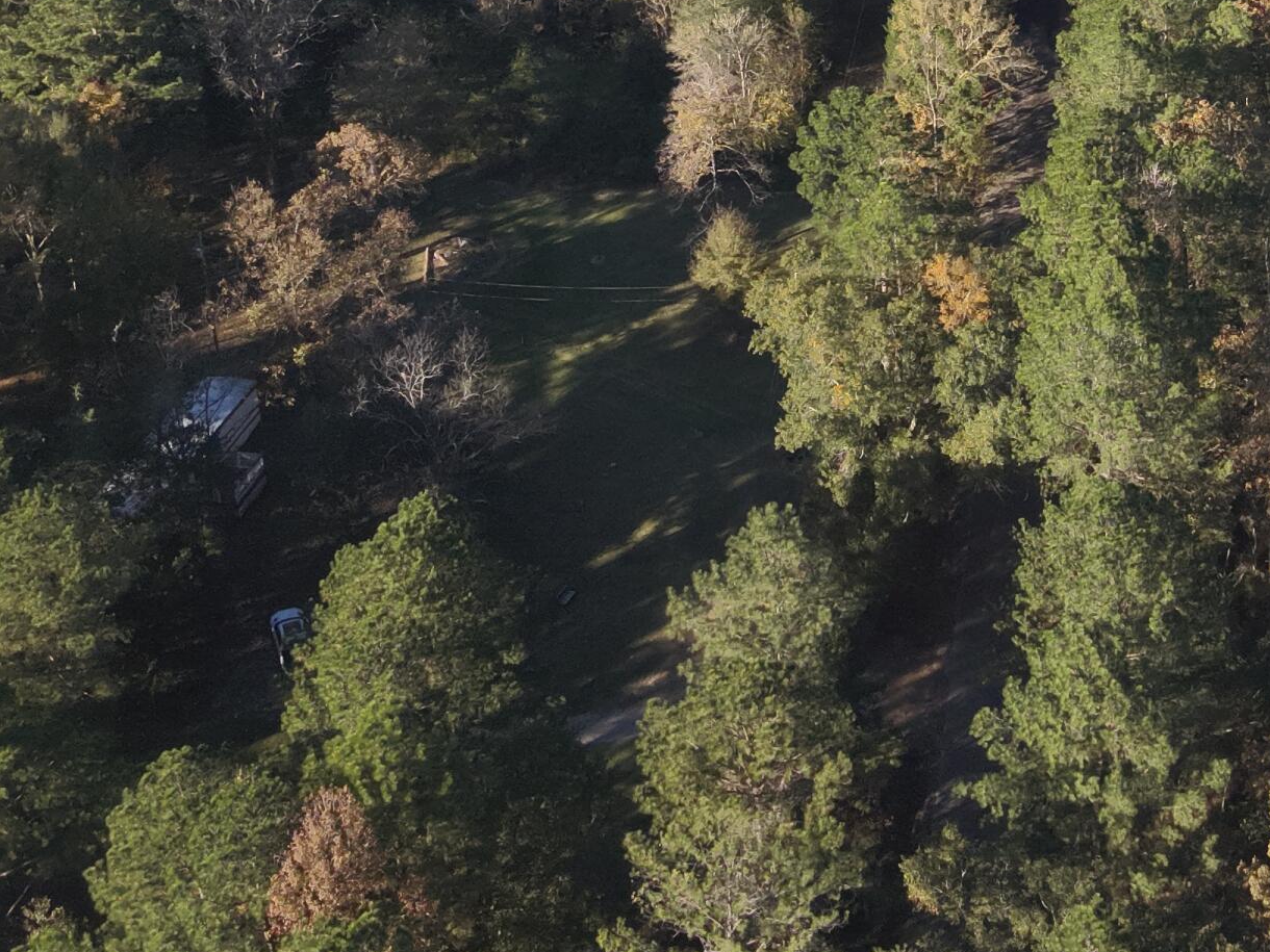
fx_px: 2165
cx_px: 1027
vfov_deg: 23.1
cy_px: -143
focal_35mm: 59
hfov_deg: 31.8
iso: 110
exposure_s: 1/725
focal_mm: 4.4
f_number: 2.8
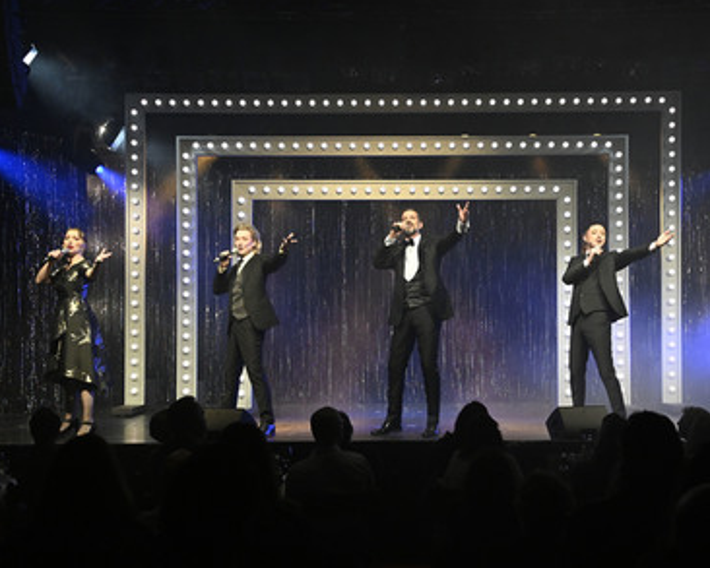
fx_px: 1093
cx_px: 434
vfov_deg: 29.2
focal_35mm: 52
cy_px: 285
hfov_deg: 35.8
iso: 8000
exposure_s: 1/320
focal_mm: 45
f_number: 5
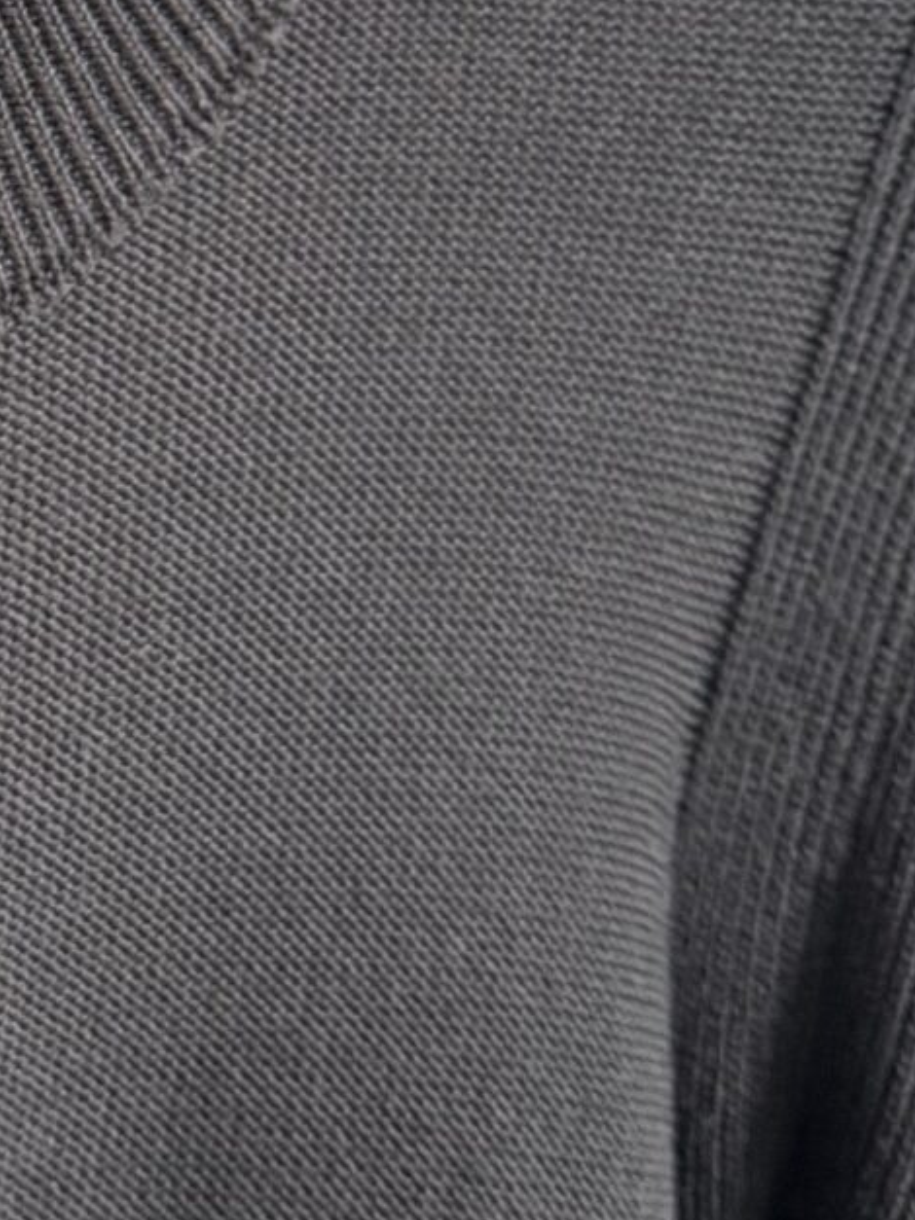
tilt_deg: -5.3
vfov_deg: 18.8
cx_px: -629
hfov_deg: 13.8
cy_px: -292
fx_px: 3455
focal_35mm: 98
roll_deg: +0.1
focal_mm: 6.76
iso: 400
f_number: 1.78
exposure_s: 1/50
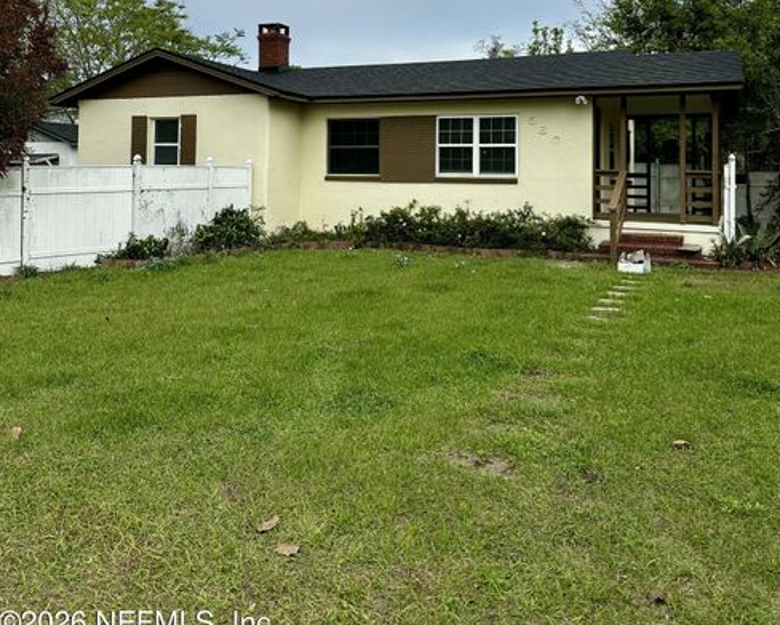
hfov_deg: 55.6
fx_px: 739
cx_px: 395
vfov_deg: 44.0
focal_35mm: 32
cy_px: 138
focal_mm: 6.86
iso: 80
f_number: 1.78
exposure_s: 1/2882
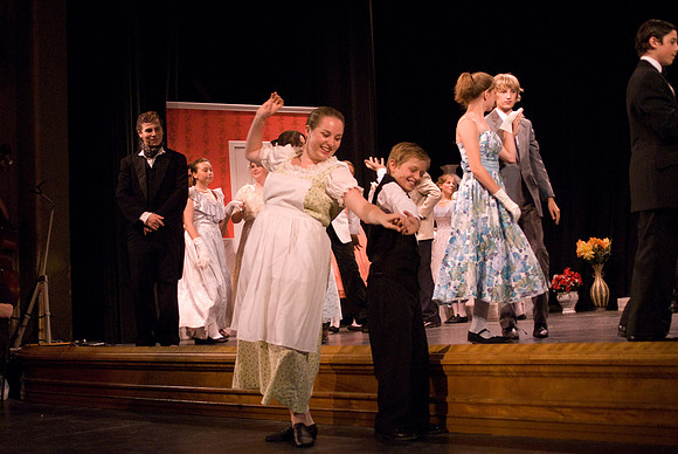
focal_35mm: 52
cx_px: 339
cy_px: 227
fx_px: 990
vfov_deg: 25.8
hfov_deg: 37.8
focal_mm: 35
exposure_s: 1/160
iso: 1600
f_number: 2.8
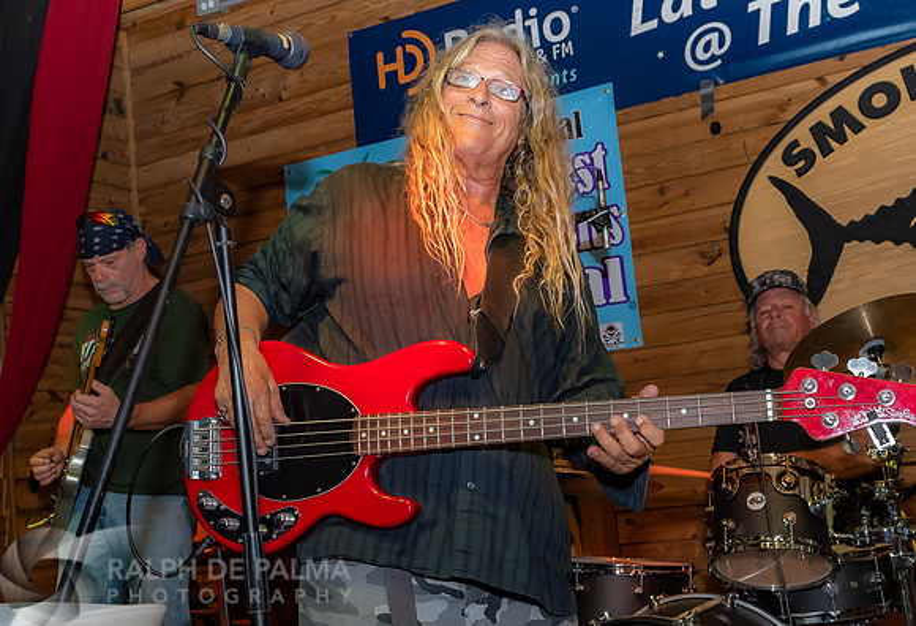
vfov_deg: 29.9
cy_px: 331
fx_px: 1169
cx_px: 437
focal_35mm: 46
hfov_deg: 42.8
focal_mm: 26
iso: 1000
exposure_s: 1/160
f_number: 5.6
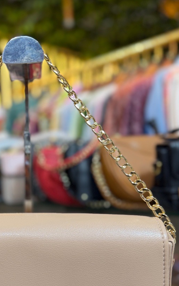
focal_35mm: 40
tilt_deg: -2.8
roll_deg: +2.6
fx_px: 312
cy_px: 183
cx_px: 27
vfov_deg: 48.7
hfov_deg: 30.9
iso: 100
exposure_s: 1/100
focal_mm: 6.76
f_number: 1.78
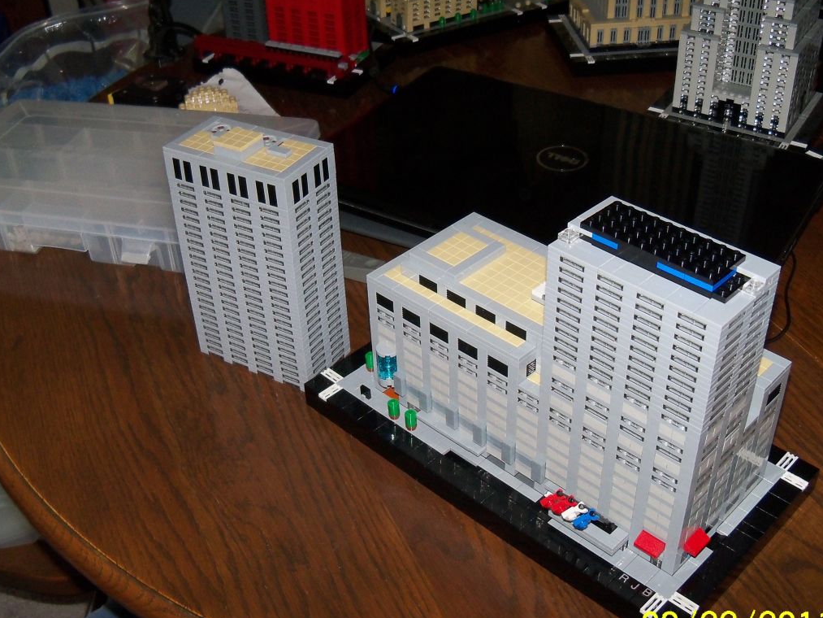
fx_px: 999
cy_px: 349
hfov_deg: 44.8
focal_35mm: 42
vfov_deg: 34.3
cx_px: 396
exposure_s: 1/30
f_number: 3.5
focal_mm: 6.2
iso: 200
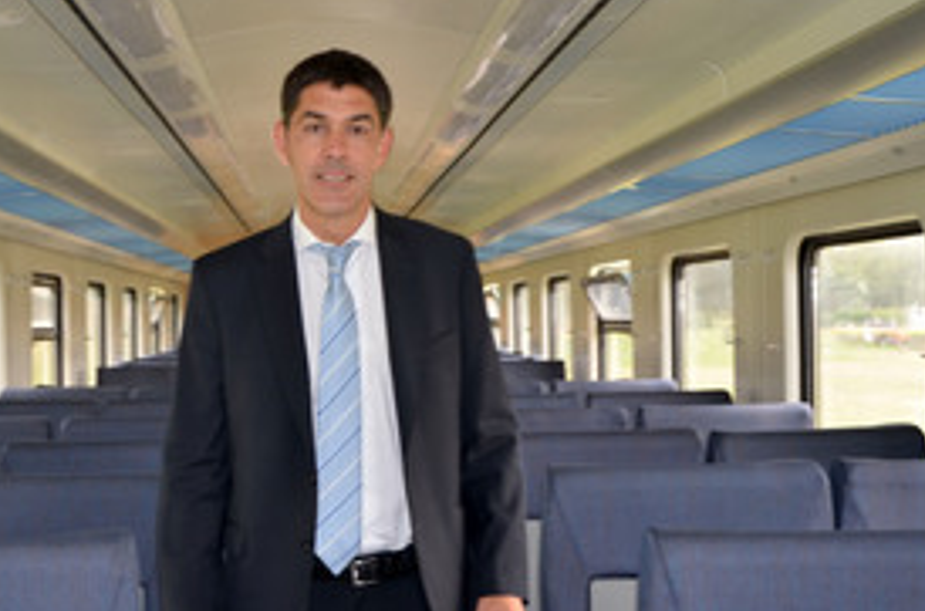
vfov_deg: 20.8
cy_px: 311
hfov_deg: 30.9
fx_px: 1665
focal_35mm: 65
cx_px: 338
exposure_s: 1/60
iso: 400
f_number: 4.2
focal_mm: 30
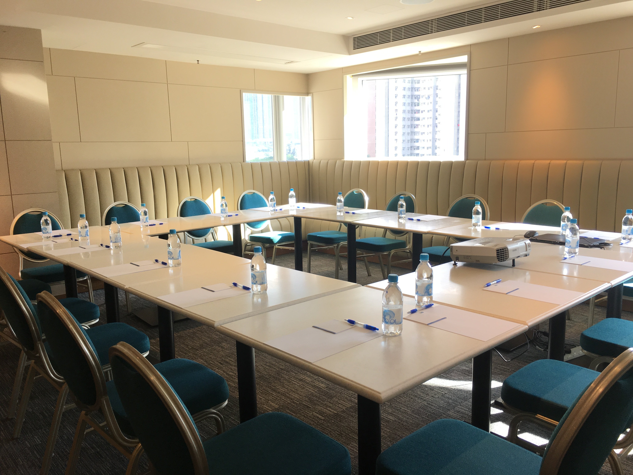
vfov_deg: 48.2
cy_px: 238
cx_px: 316
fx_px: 530
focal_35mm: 29
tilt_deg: -9.4
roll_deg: +1.3
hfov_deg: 61.7
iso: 32
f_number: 2.2
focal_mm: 4.15
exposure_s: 1/50
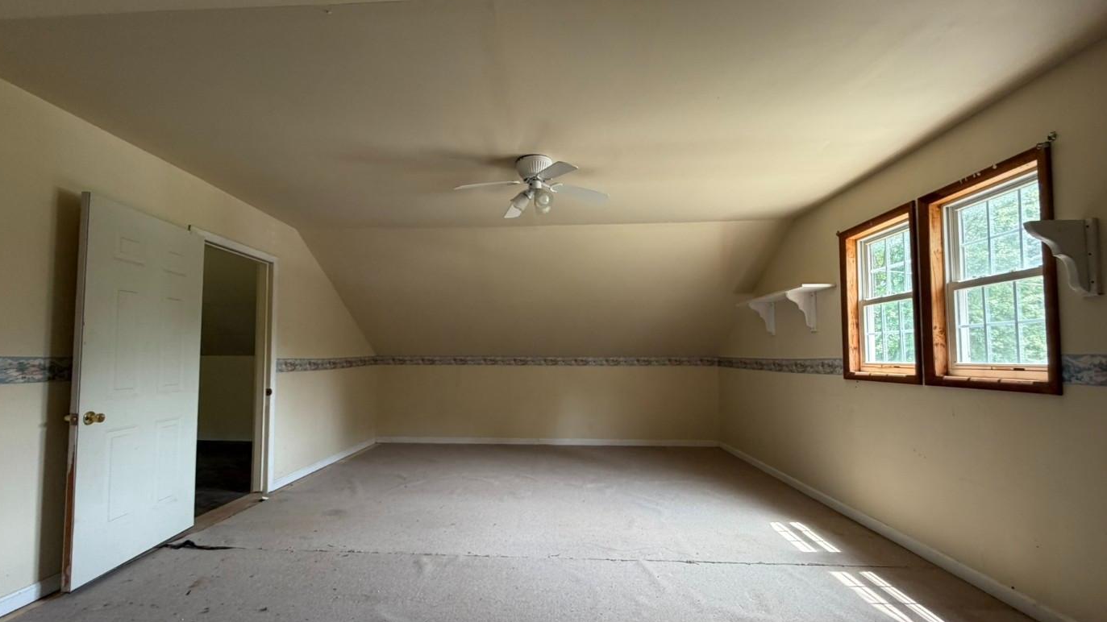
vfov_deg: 67.0
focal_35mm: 16
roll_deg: -0.1
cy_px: 332
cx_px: 533
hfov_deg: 99.3
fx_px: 470
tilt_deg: +2.4
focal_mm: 2.22
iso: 160
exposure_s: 1/121
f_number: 2.2
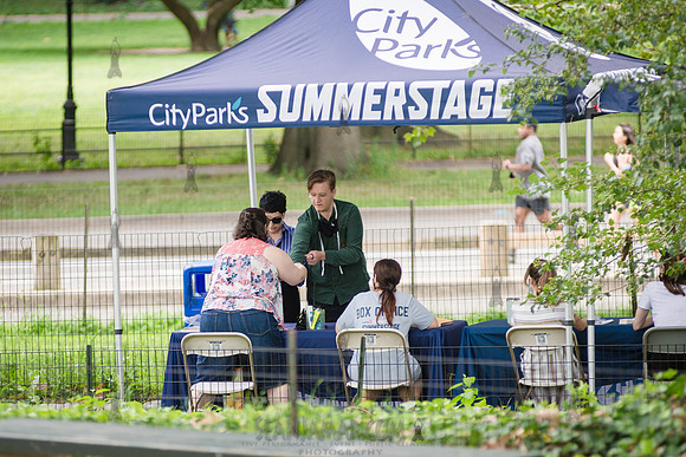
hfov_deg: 7.7
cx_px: 305
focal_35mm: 268
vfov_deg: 5.1
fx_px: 5105
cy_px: 263
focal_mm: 200
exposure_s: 1/250
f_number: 3.2
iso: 320
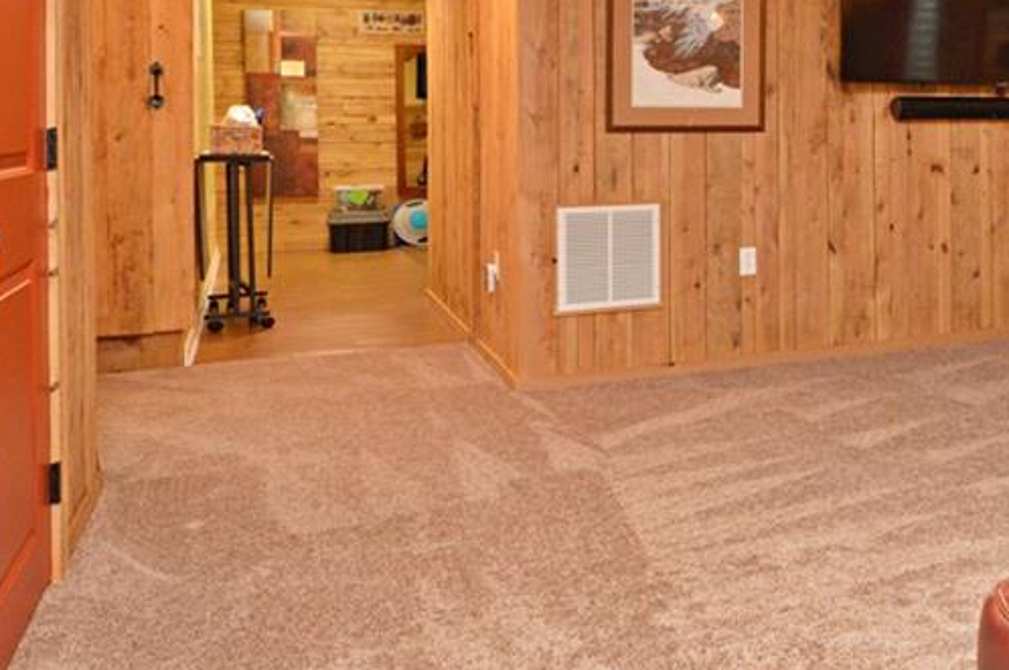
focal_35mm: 37
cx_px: 885
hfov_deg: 47.3
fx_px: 1036
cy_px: 148
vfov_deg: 34.9
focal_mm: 12
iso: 1800
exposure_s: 1/60
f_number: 4.5
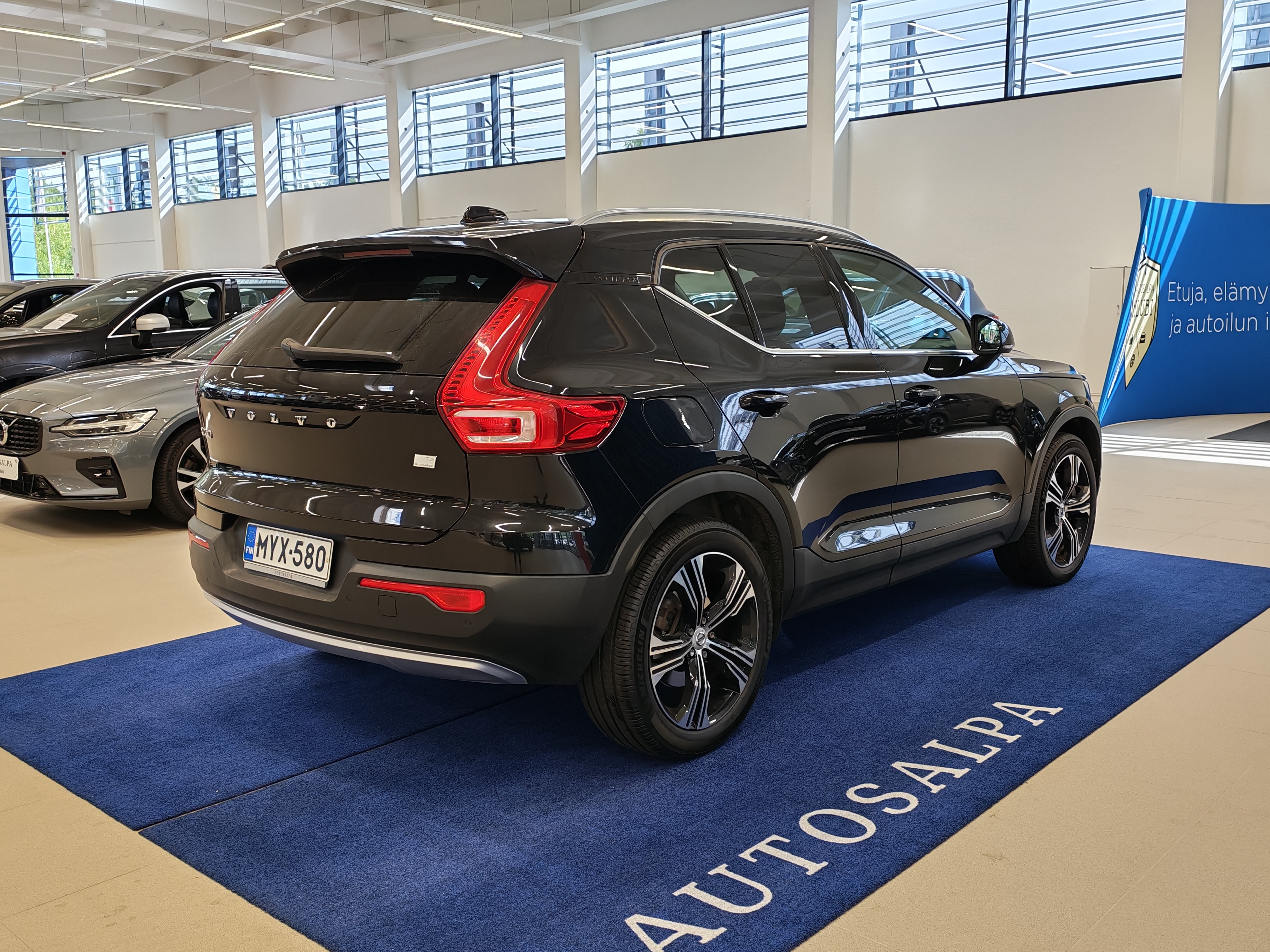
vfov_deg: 42.9
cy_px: 476
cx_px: 635
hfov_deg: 55.4
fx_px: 1211
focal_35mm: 33
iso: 125
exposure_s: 1/100
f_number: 1.9
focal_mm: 6.12
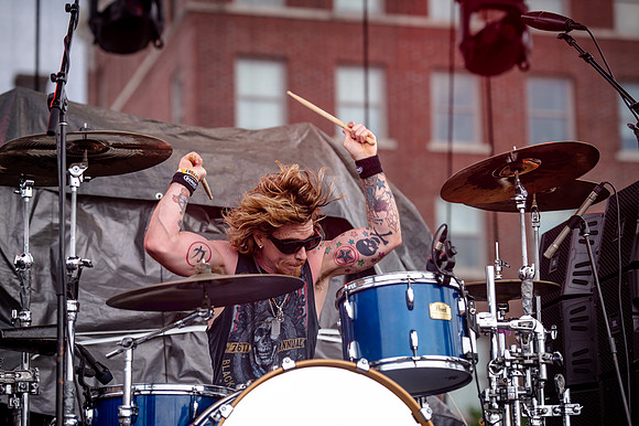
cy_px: 213
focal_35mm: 112
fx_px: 1987
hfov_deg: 18.3
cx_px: 320
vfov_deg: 12.2
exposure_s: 1/640
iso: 200
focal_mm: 112
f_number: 4
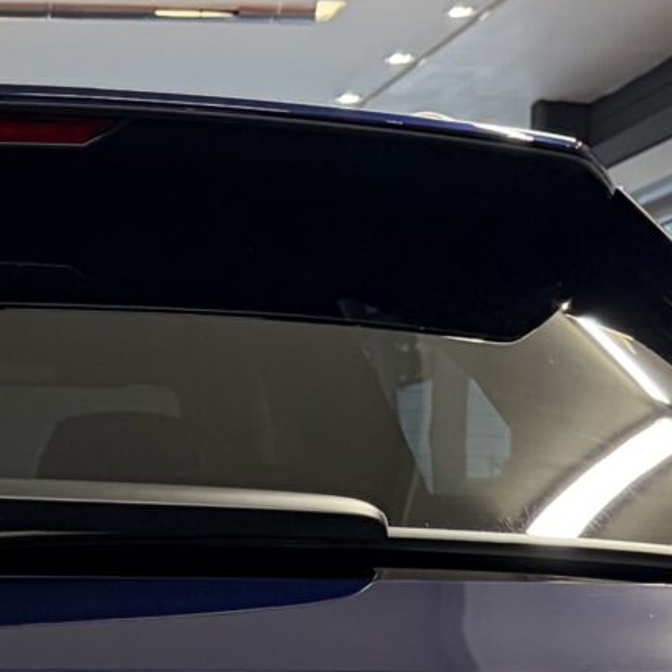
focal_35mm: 138
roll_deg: +1.2
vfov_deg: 12.1
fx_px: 3031
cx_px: -145
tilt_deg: -7.3
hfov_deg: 12.3
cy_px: 995
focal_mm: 5.96
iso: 200
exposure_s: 1/50
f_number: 1.6
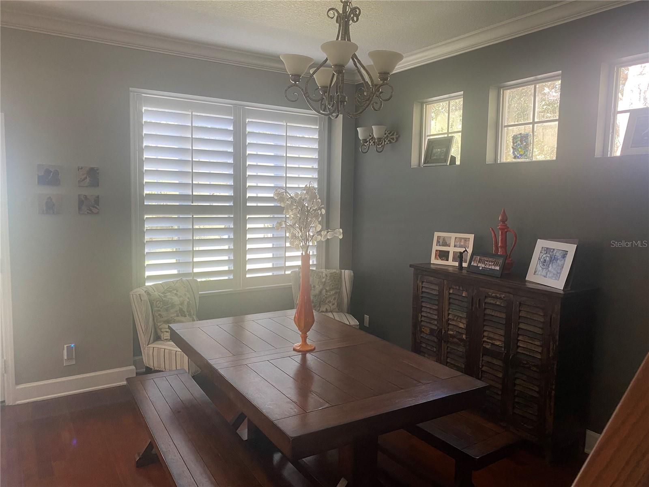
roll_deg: -1.2
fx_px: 487
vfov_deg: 53.1
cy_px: 244
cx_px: 324
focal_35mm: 26
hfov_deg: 67.3
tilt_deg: -5.6
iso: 160
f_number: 1.8
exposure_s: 1/60
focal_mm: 4.25
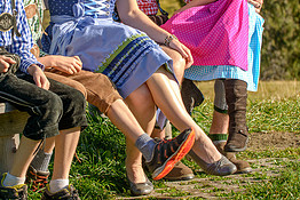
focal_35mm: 199
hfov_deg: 10.3
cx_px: 121
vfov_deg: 6.9
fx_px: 1659
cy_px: 46
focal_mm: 90
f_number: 6.3
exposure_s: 1/250
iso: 100
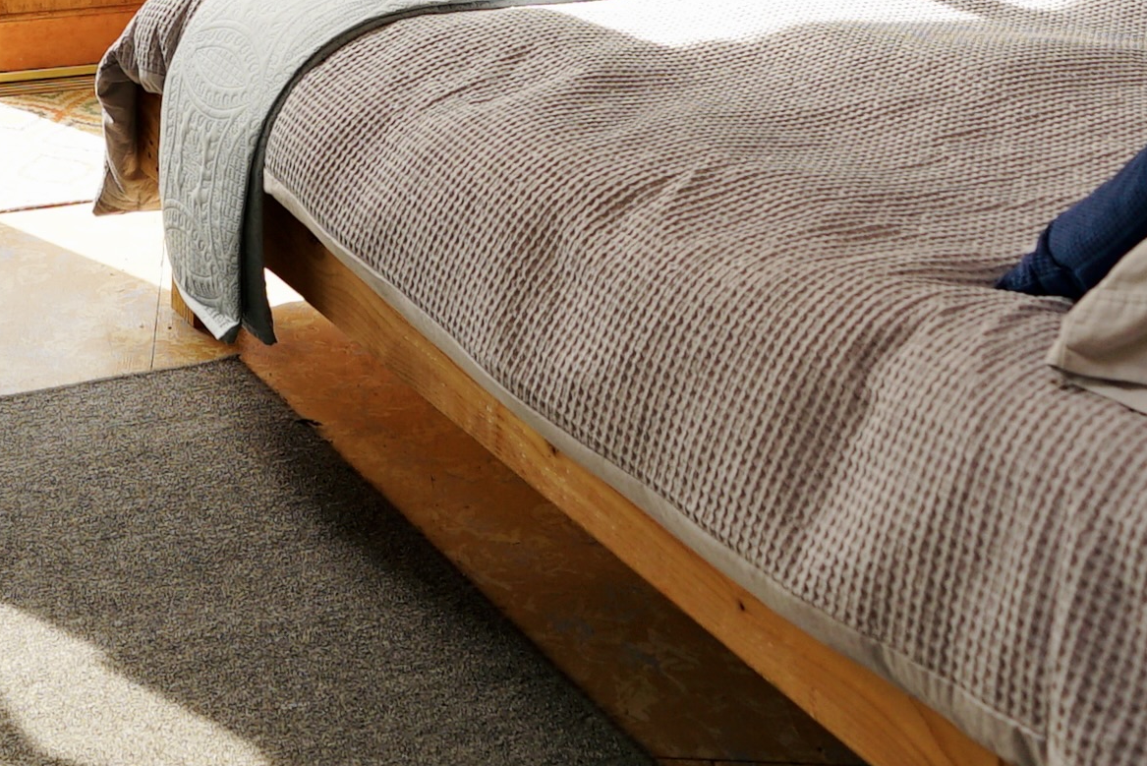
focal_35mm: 56
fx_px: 1785
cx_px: 80
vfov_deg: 21.9
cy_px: -221
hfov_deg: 33.4
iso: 200
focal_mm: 16
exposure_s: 1/320
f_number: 2.8
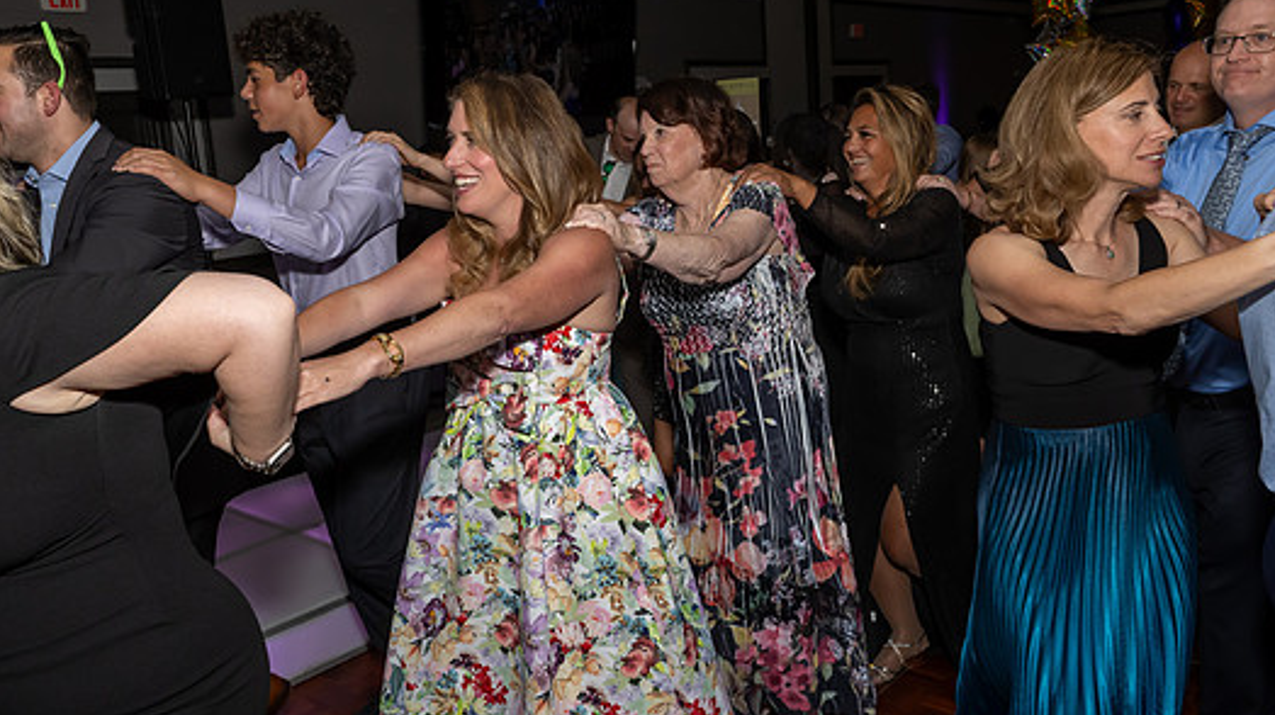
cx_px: 586
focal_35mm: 29
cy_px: 320
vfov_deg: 40.1
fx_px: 980
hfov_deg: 66.0
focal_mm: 17
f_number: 8
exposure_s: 1/250
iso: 1000
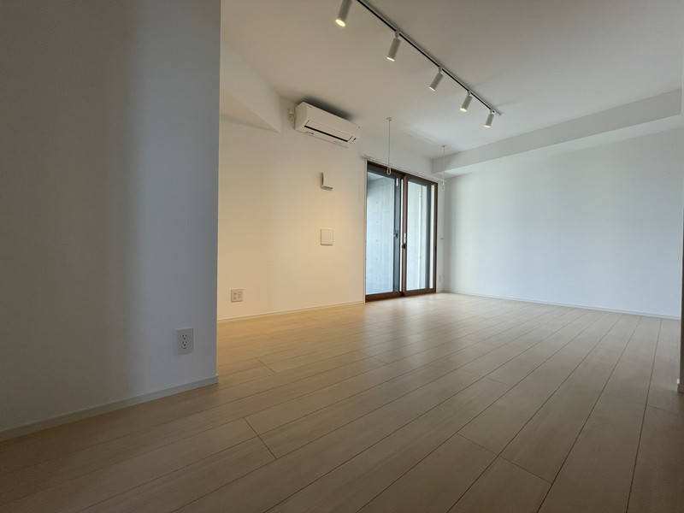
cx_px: 342
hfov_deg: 102.1
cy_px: 256
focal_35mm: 14
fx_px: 277
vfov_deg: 85.7
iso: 64
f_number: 2.4
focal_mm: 1.55
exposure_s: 1/100
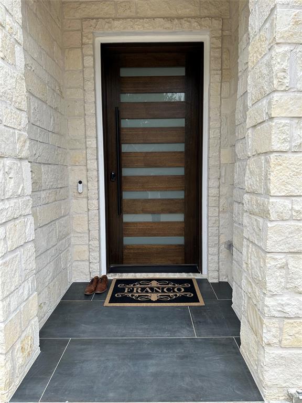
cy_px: 202
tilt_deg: -5.4
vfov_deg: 71.6
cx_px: 151
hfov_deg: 56.8
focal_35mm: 24
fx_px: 279
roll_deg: +0.4
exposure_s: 1/199
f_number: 1.78
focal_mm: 6.86
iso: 64
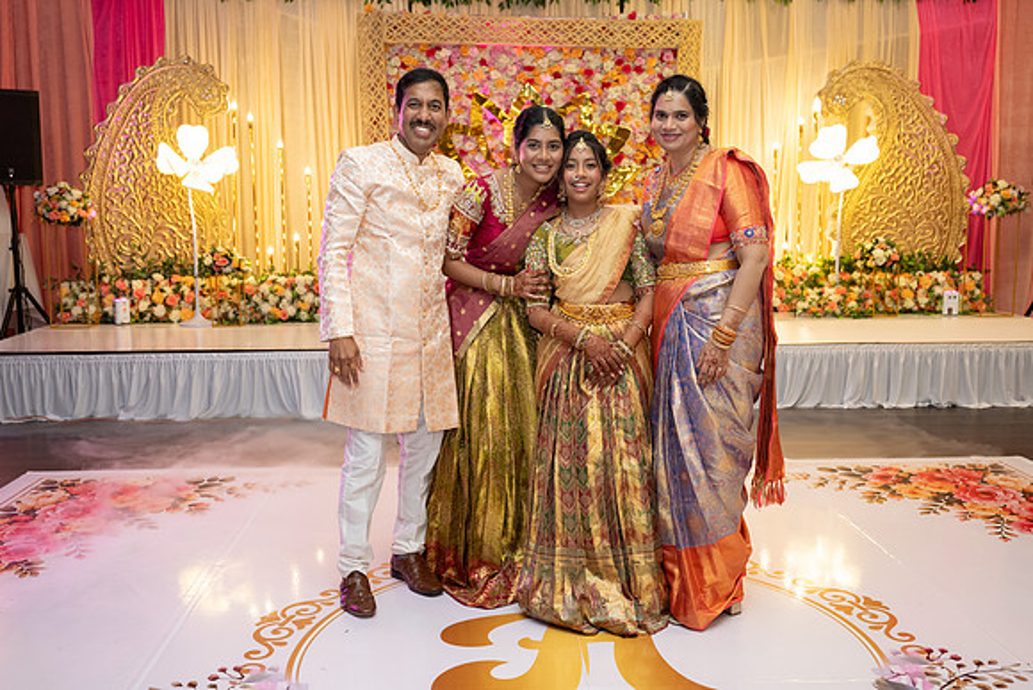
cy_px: 345
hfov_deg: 53.2
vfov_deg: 36.9
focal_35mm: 36
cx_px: 516
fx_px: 1032
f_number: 4
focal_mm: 35
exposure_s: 1/160
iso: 1250
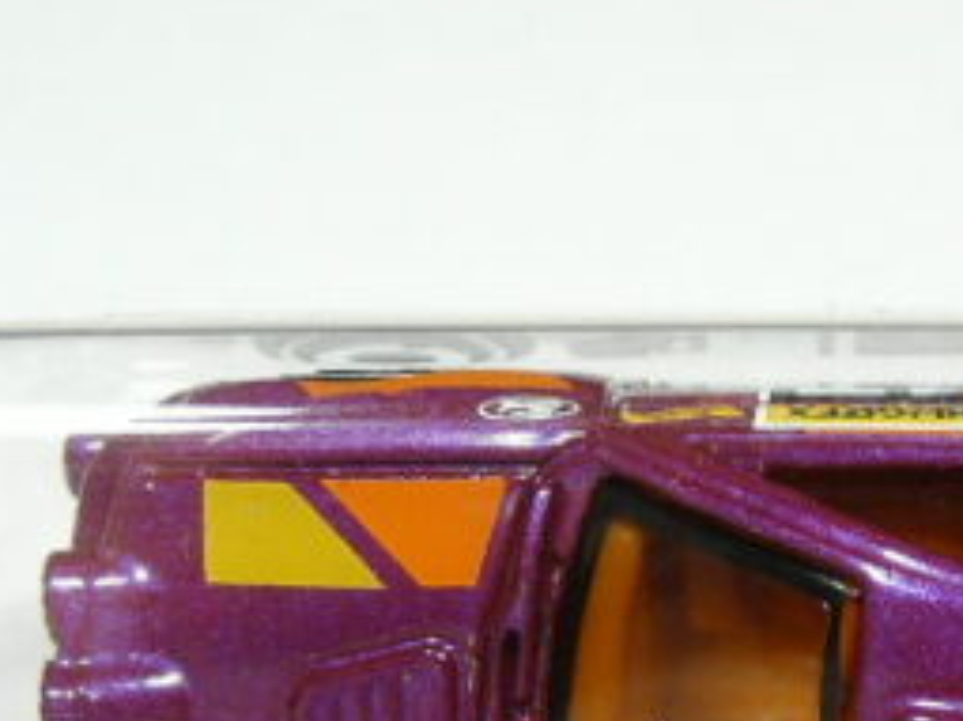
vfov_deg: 13.8
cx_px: 989
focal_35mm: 106
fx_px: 2947
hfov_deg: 18.0
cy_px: 649
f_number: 2.8
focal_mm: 4.6
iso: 100
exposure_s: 1/40
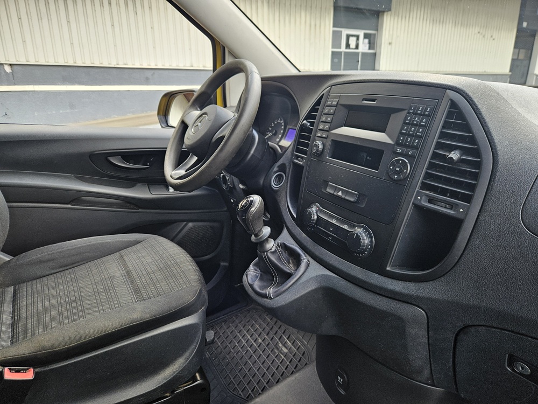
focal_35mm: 23
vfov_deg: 58.9
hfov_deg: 73.9
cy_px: 202
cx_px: 269
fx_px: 357
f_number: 1.8
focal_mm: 5.4
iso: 80
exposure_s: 1/180
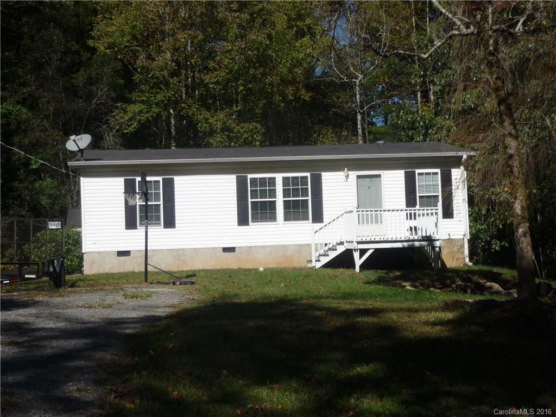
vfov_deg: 26.6
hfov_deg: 34.9
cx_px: 278
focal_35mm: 55
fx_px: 883
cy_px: 208
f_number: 4.3
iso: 100
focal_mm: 9.3
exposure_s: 1/1000
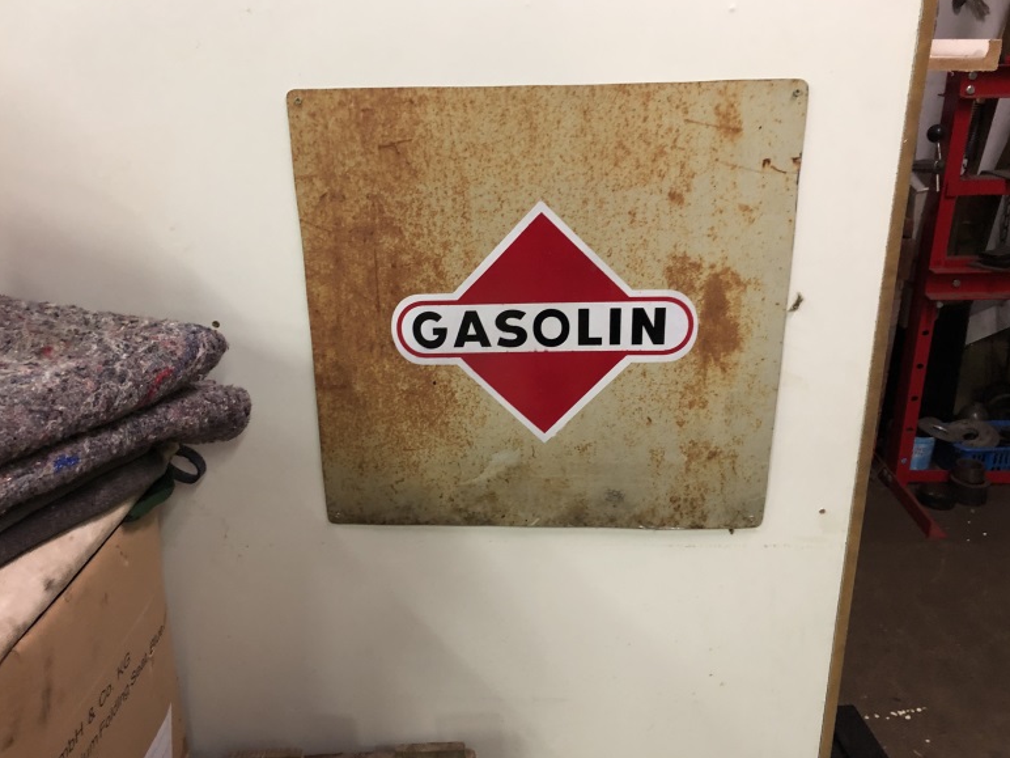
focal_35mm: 29
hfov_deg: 61.7
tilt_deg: -20.9
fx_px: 846
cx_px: 500
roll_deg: +0.8
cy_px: 378
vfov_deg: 48.2
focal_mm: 3.99
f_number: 1.8
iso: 100
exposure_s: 1/11
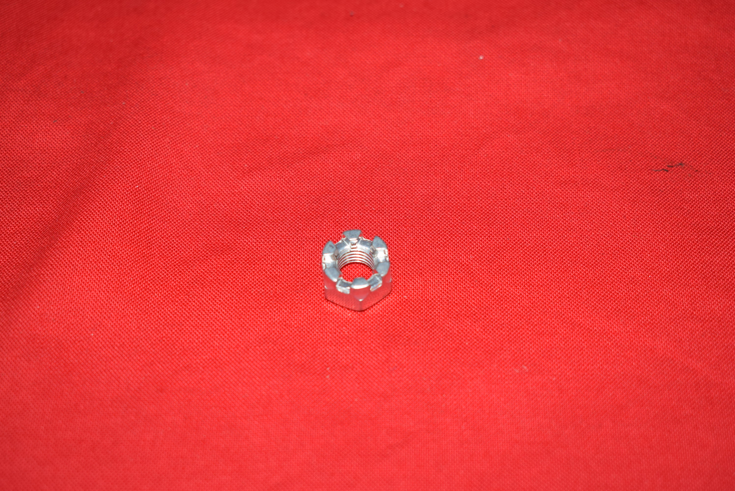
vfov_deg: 22.7
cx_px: 368
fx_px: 1226
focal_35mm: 60
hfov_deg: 33.4
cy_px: 246
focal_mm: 40
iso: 400
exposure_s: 1/125
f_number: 5.6
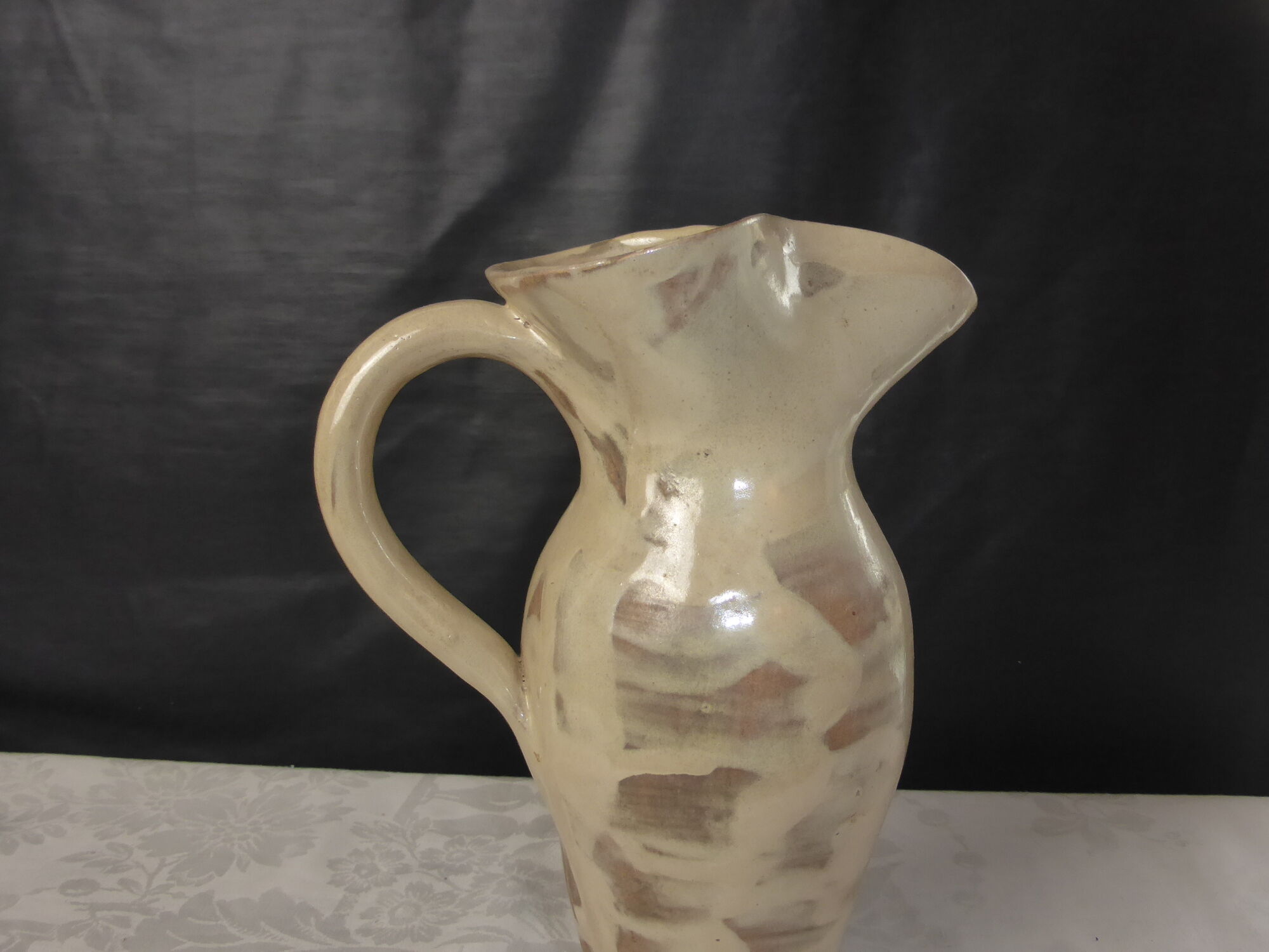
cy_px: 476
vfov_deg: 46.8
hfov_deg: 60.0
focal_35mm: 30
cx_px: 634
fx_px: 1100
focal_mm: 5.4
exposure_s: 1/60
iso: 160
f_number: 3.6
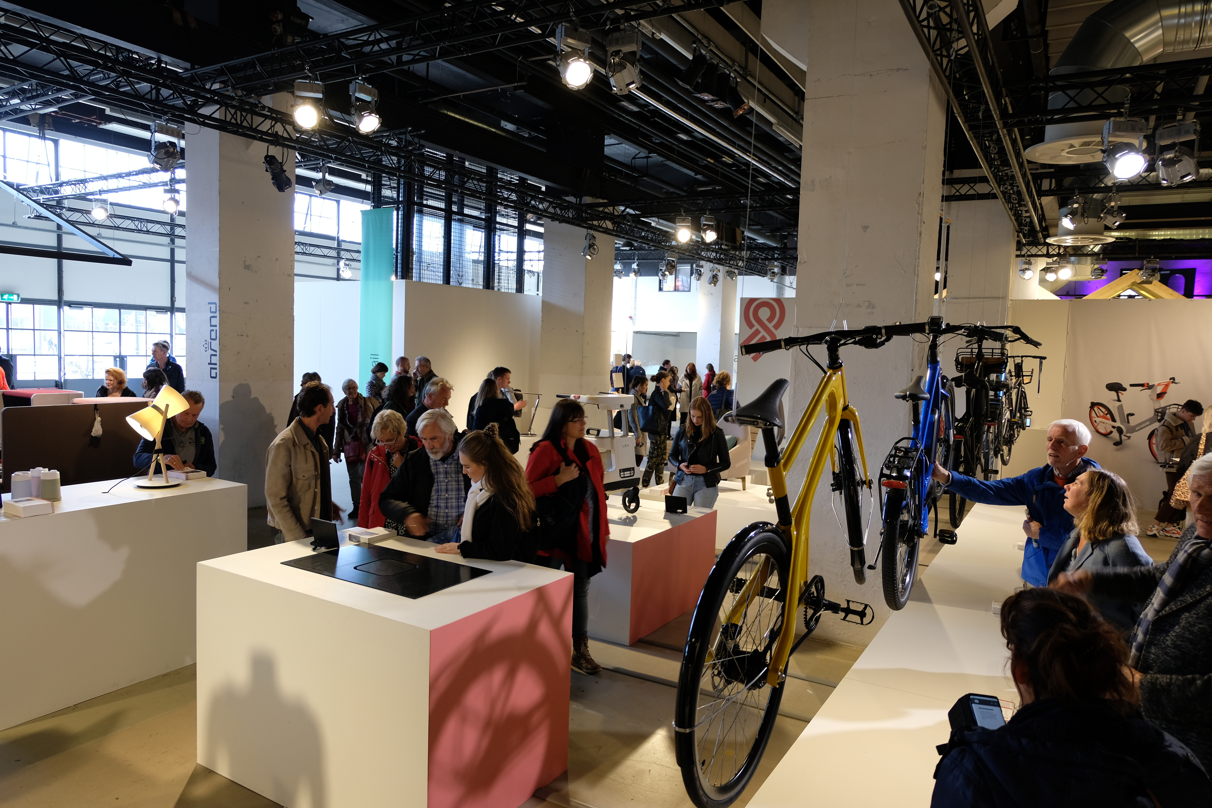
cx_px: 606
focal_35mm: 24
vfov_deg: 53.1
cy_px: 404
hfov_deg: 73.7
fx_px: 808
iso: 320
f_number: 3.5
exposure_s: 1/40
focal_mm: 16
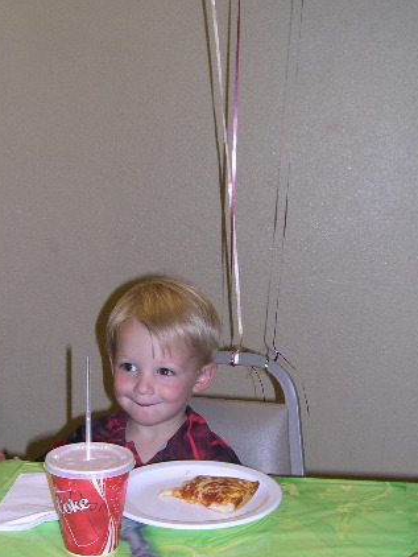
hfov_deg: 27.0
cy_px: 330
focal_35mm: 54
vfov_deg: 35.4
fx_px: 869
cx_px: 175
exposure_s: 1/60
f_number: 2.8
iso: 100
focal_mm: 8
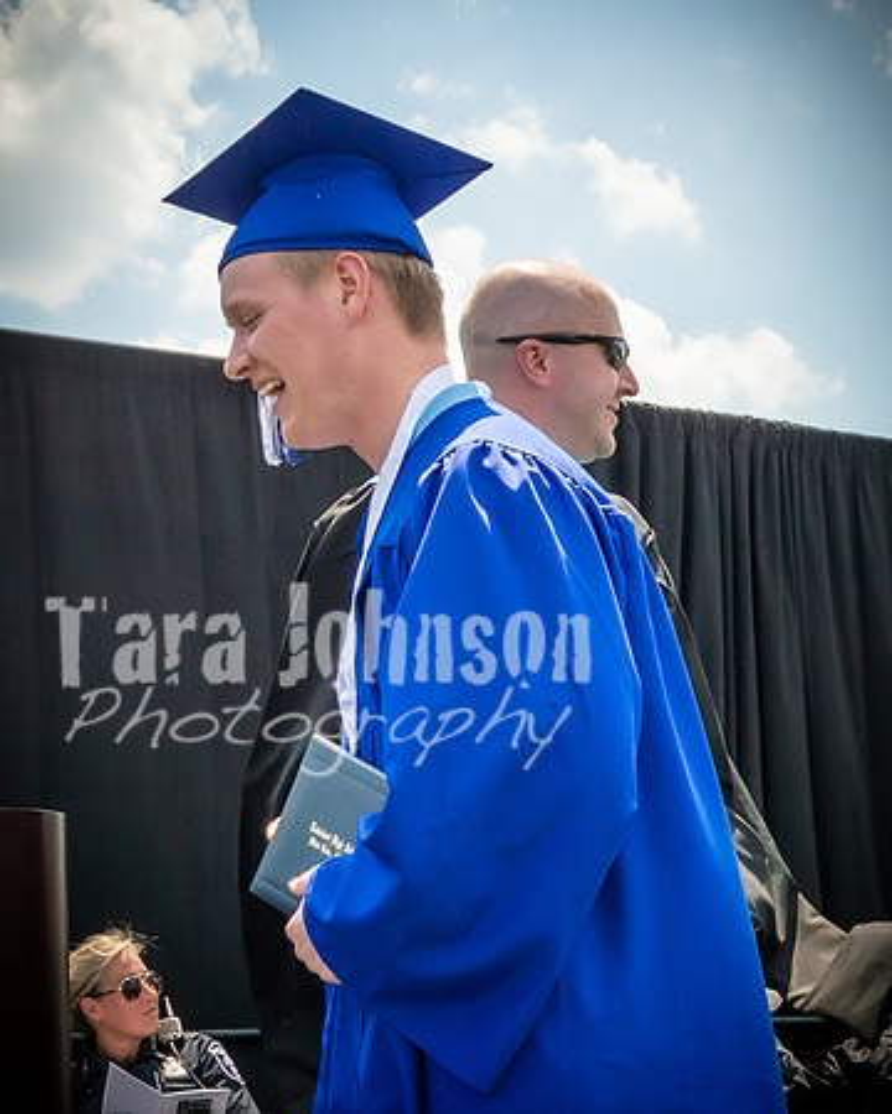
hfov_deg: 18.4
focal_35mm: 82
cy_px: 876
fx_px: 2691
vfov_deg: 23.1
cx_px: 864
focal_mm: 19
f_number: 7.1
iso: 200
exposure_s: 1/800
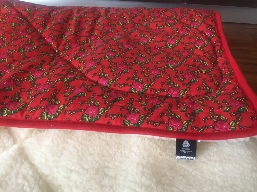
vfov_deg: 48.2
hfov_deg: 61.7
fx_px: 215
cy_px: 96
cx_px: 128
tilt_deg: -38.0
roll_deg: -1.3
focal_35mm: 29
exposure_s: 1/33
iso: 100
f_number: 2.2
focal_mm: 4.15
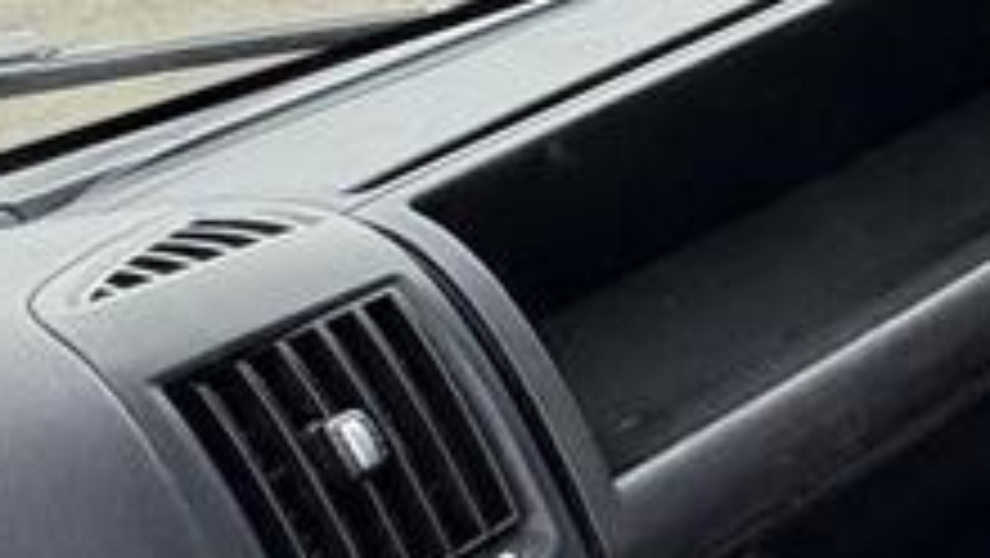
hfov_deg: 20.9
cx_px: 1845
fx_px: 1628
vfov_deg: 17.2
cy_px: -324
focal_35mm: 62
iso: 50
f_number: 2.2
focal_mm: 2.22
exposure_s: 1/334
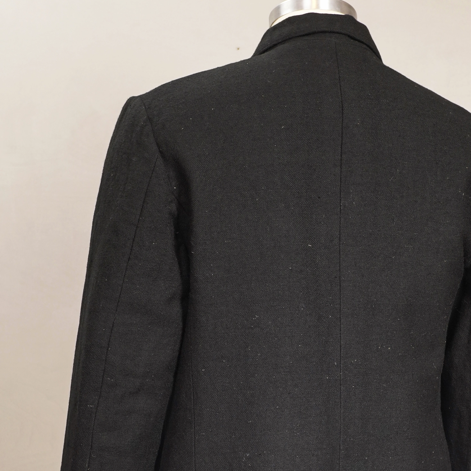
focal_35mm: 80
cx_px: 292
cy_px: 389
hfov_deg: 21.6
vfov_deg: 21.3
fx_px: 1232
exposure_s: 1/30
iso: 320
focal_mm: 32
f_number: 5.6
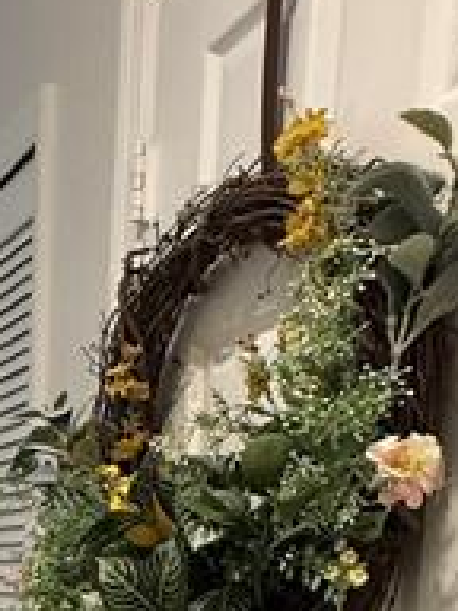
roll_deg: +0.8
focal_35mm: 56
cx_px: -235
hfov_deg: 21.7
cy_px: 719
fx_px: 988
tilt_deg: -6.4
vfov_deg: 29.8
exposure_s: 1/120
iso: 500
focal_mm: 2.22
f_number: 2.2
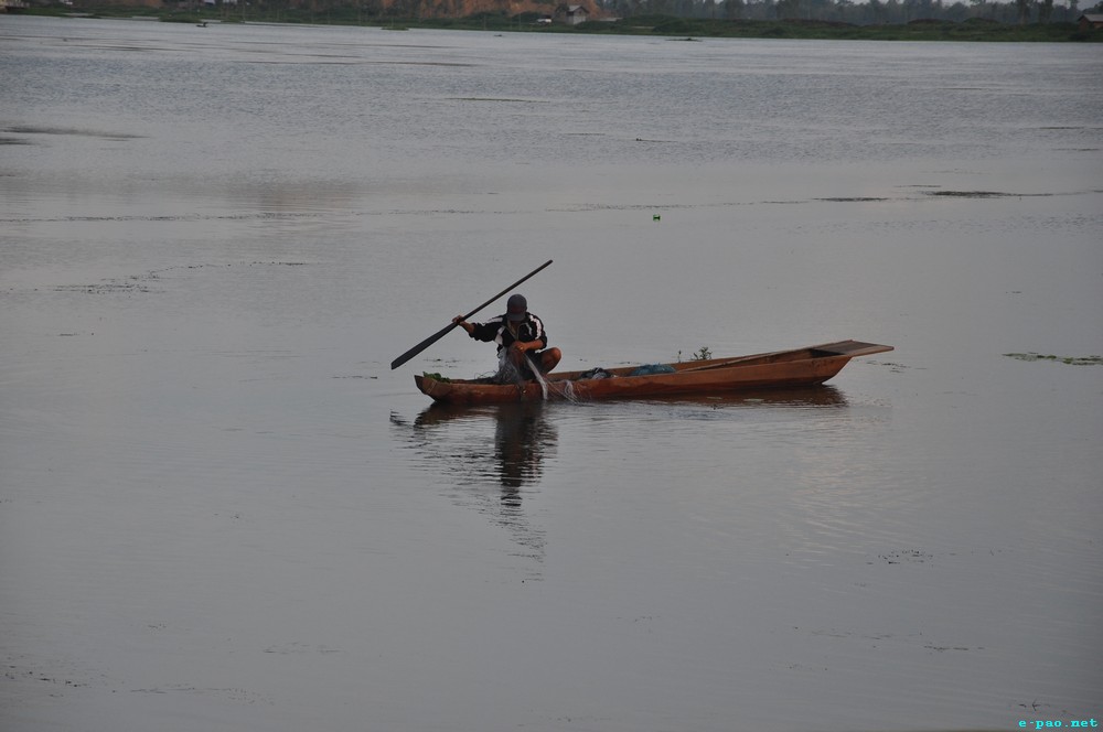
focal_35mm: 158
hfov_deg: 13.1
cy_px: 366
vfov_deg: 8.7
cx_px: 552
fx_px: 4819
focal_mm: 105
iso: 220
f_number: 5.6
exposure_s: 1/640
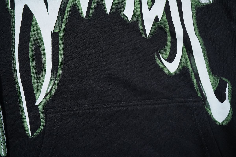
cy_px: 78
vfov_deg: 37.9
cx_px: 118
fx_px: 229
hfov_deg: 54.4
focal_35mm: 35
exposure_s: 1/100
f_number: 10
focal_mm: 35
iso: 1600
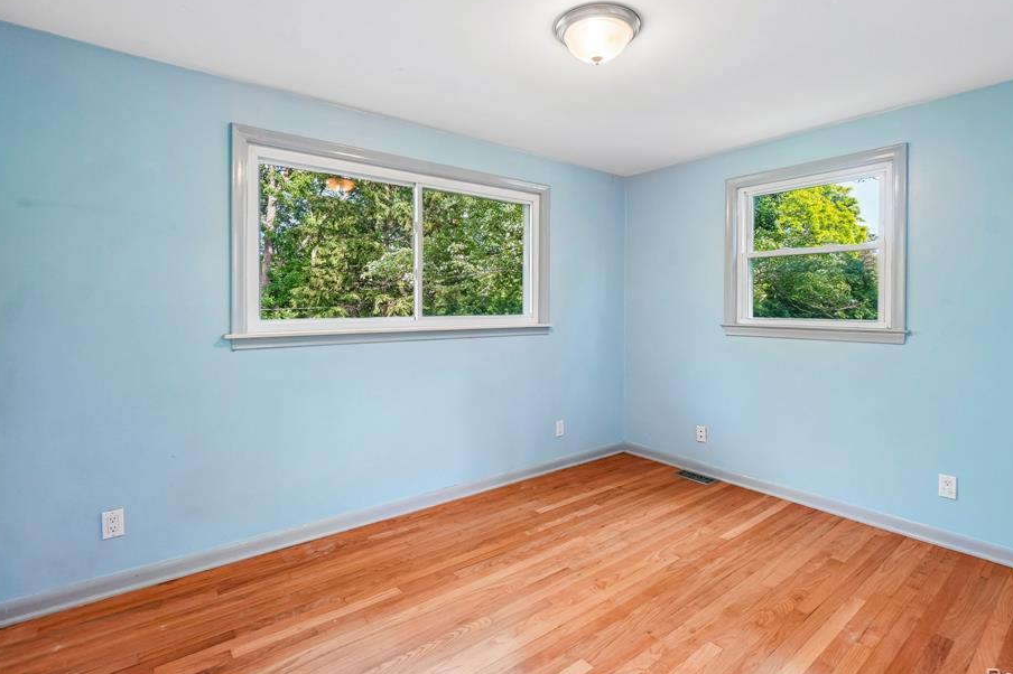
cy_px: 313
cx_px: 526
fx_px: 478
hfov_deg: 93.3
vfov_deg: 70.3
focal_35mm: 17
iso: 400
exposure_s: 1/20
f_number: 8
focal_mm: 10
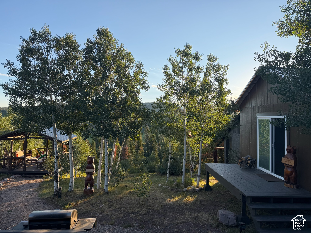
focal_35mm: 24
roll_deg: -0.6
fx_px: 216
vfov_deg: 56.8
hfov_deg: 71.6
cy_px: 116
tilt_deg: +1.9
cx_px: 156
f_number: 1.78
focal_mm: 6.76
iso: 100
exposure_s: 1/1727
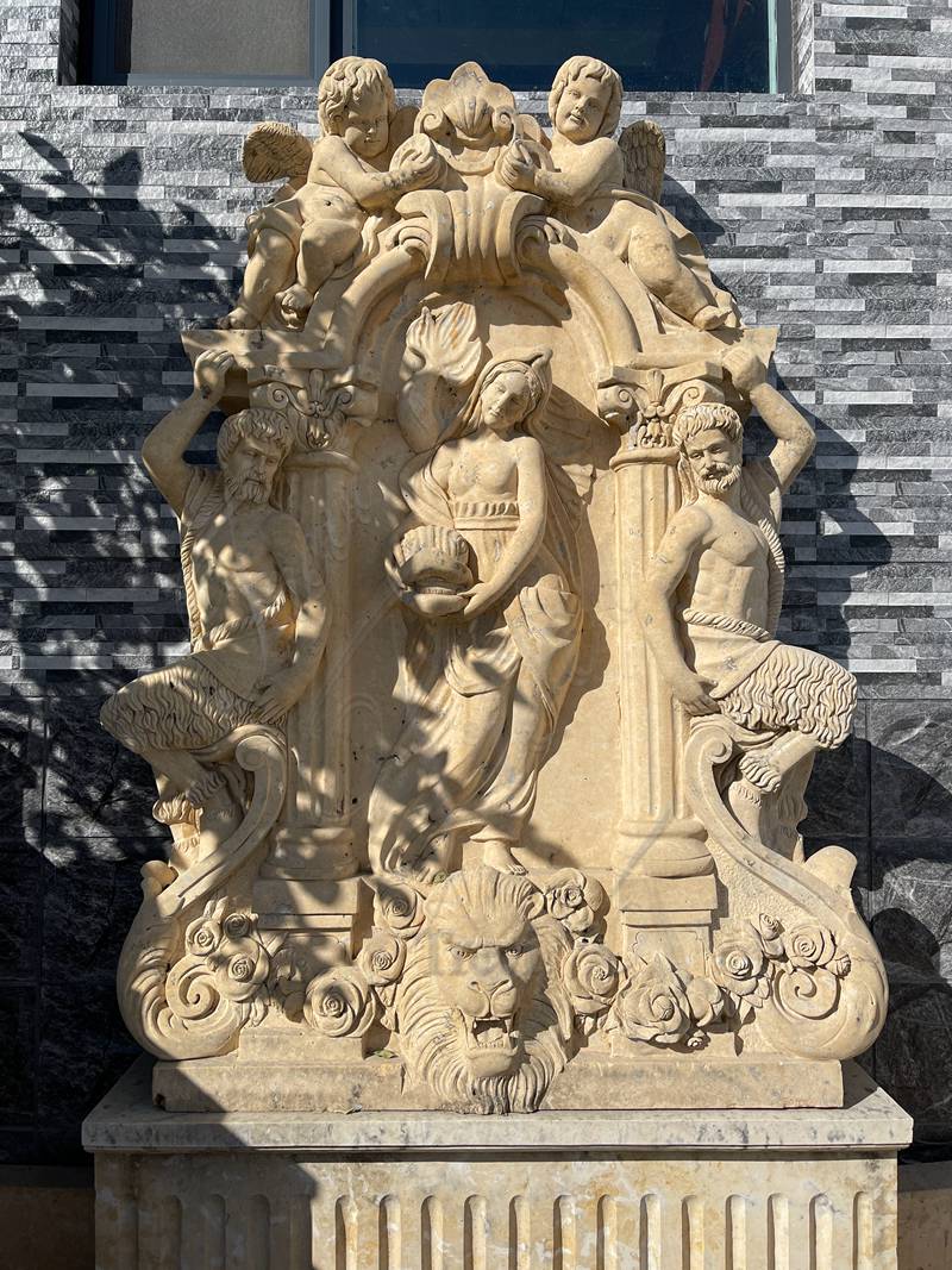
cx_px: 476
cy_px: 635
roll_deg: +0.0
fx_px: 954
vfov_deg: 67.3
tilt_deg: +2.3
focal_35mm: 26
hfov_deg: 53.1
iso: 32
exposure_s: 1/6579
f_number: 1.6
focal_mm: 5.1
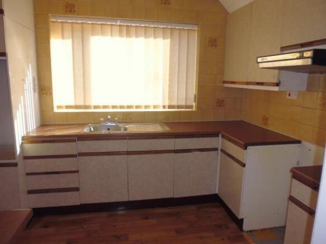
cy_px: 122
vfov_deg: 56.8
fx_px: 226
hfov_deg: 71.6
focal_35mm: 24
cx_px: 163
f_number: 2.8
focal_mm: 4.3
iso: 160
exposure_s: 1/125
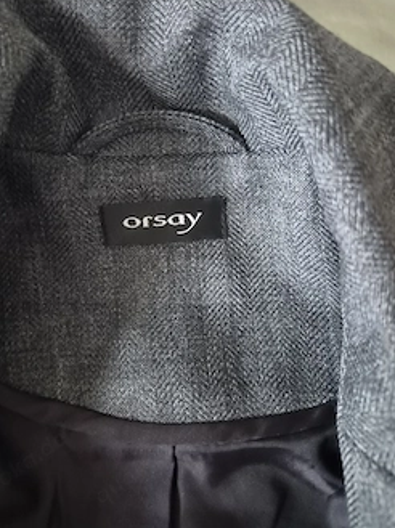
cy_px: 234
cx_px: 177
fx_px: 427
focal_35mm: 28
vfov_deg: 63.3
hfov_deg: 49.6
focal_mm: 5.4
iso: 1600
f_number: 1.8
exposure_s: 1/25
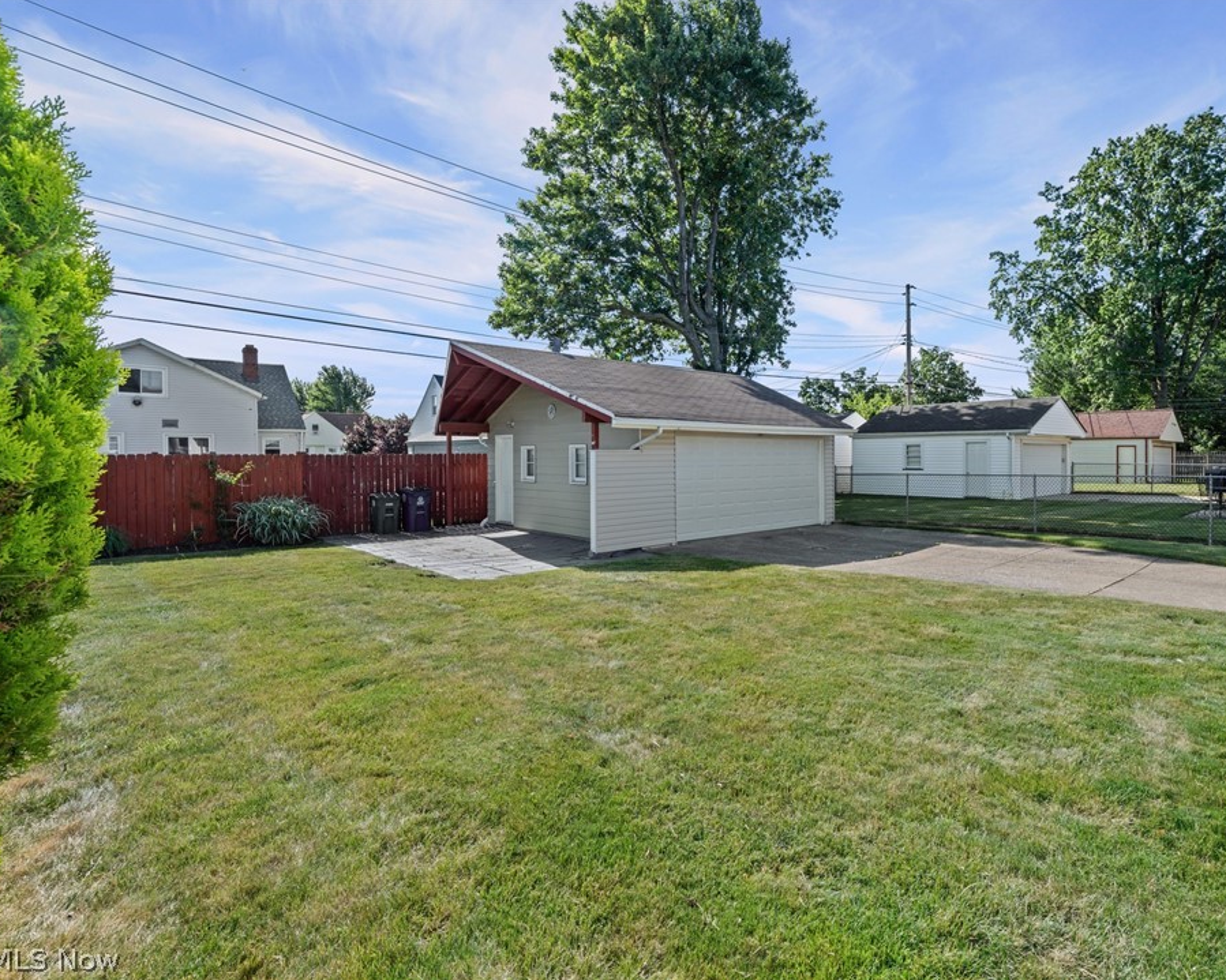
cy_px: 489
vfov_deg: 77.0
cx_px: 721
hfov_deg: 88.8
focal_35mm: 17
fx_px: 617
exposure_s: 1/200
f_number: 9
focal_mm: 15
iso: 250
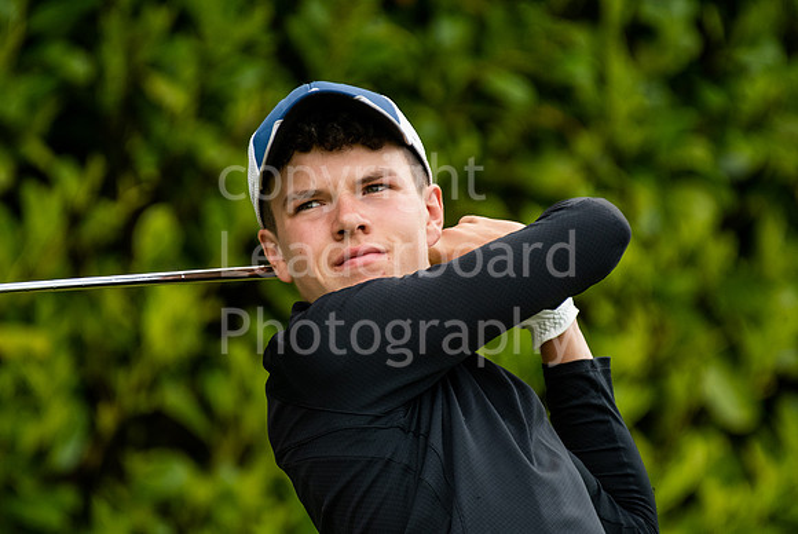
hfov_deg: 2.7
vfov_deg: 1.8
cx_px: 401
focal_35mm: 752
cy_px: 267
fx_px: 16692
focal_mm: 500
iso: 1600
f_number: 5.6
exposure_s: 1/1600
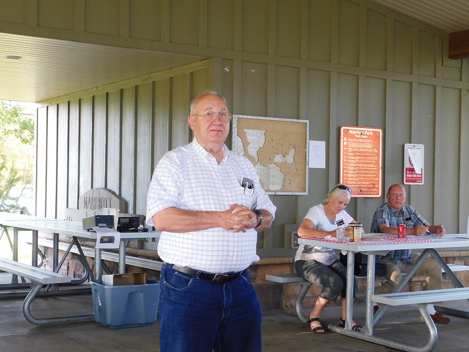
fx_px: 745
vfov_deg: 26.6
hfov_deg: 34.9
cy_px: 190
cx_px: 208
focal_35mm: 55
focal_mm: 8
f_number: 3.7
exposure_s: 1/30
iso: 200
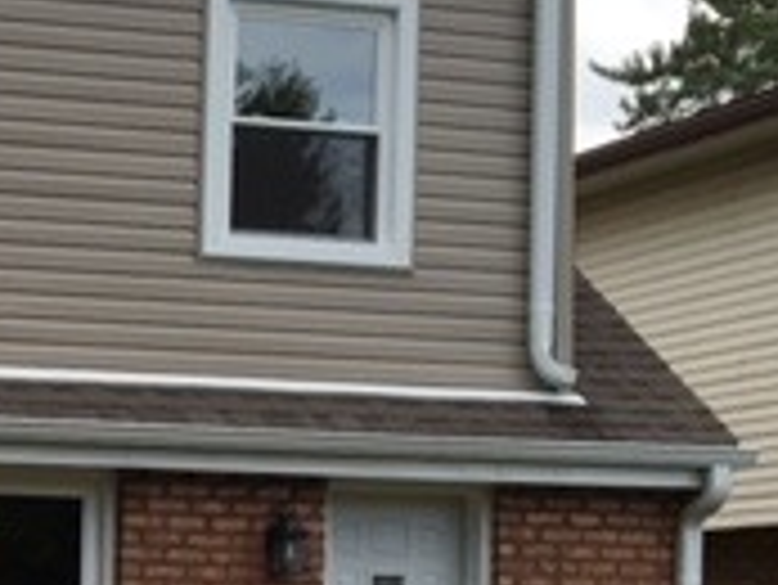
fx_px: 2407
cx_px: -265
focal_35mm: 107
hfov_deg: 17.1
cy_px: 612
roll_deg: -0.5
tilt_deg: +1.1
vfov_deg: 13.6
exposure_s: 1/565
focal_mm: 4.15
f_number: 2.2
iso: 25
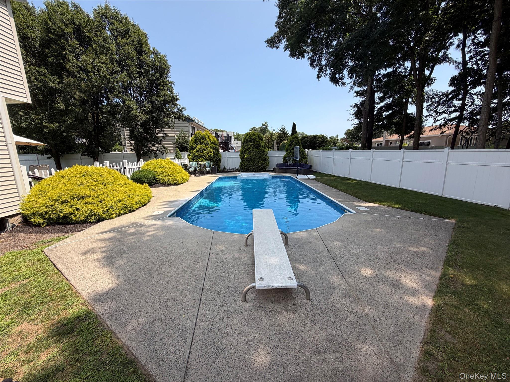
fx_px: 206
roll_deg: +0.6
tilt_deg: -9.7
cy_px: 191
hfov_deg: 102.1
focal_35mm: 14
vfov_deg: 85.7
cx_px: 255
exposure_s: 1/770
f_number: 2.2
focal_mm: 2.22
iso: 32
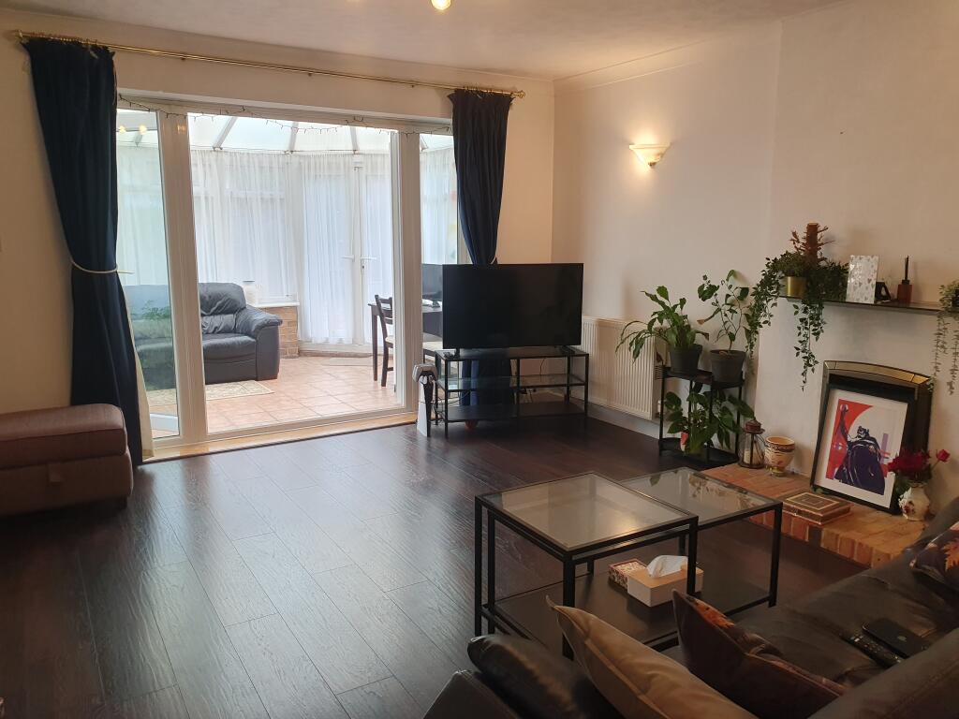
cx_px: 480
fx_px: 720
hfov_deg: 67.3
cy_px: 360
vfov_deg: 53.1
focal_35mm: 26
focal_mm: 4.32
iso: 80
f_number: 2.4
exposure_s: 1/100
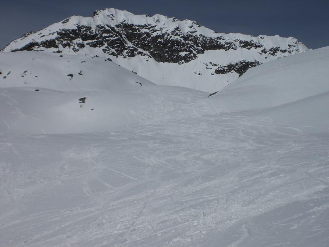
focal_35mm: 38
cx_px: 164
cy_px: 124
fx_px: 361
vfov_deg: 37.7
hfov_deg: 49.0
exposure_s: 1/2000
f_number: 4.4
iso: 50
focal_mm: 6.3
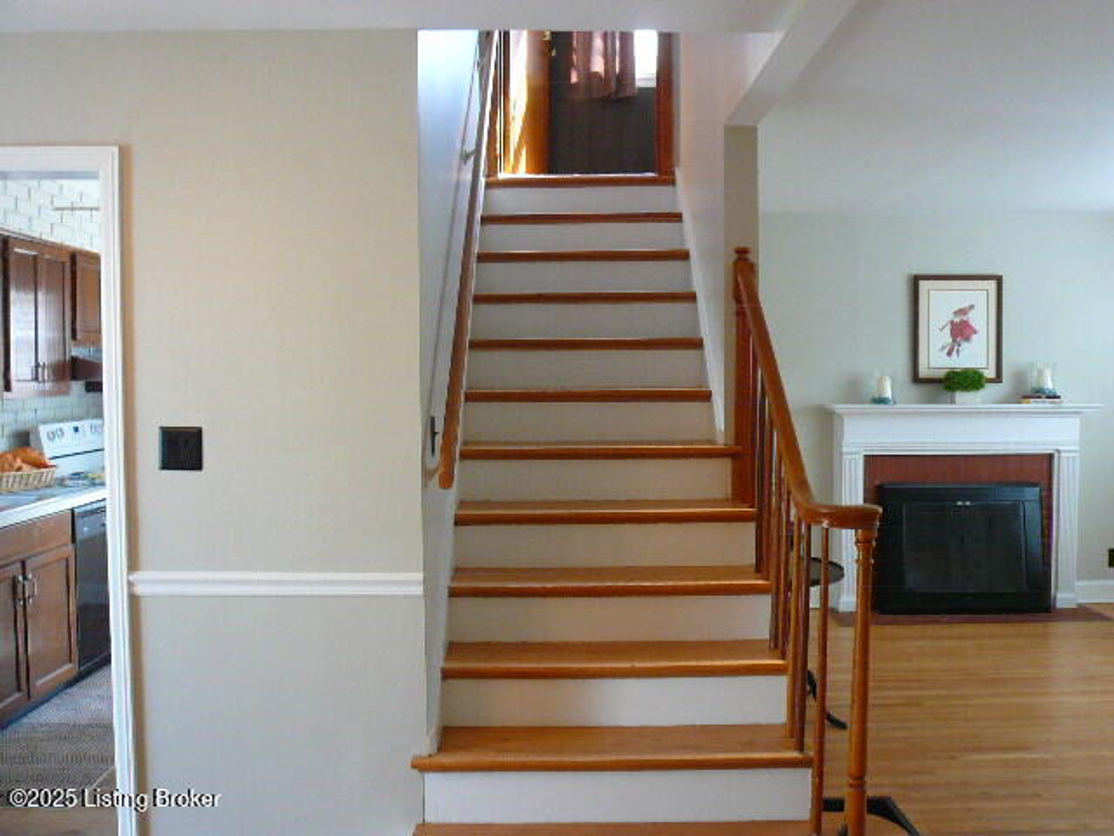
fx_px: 965
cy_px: 418
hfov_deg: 60.0
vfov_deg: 46.8
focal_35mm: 30
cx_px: 557
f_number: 2.8
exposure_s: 1/30
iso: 200
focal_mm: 4.6
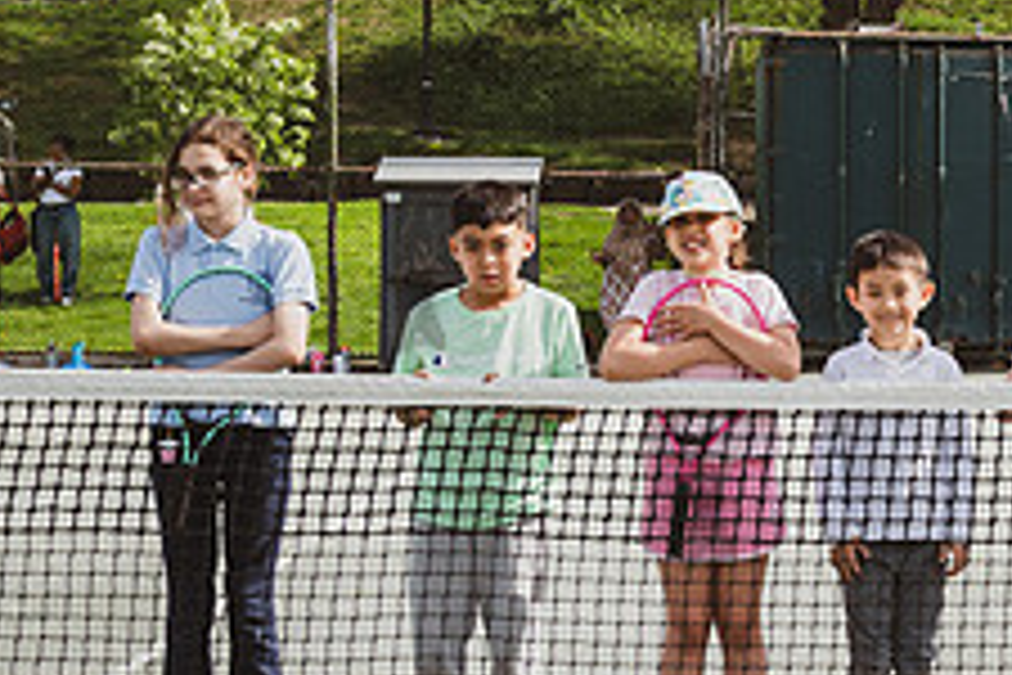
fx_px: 3148
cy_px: 344
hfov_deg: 17.2
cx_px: 1296
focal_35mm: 112
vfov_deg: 12.2
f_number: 4.5
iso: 100
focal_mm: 34
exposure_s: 1/500
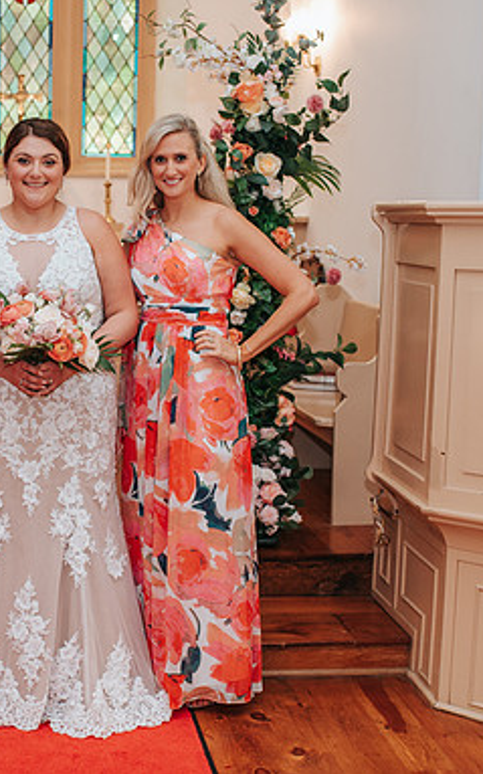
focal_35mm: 62
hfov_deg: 20.6
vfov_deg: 32.9
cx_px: 66
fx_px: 1307
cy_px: 440
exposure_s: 1/200
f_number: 3.2
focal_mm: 35
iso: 1000
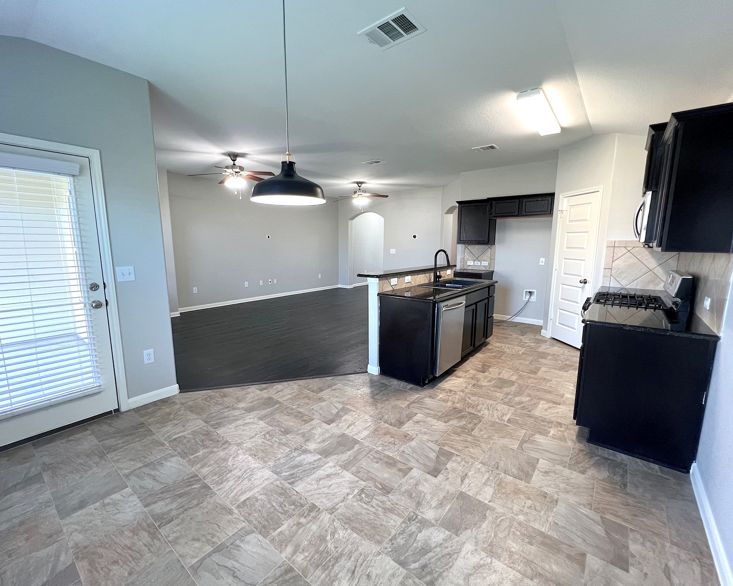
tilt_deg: -10.2
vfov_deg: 88.0
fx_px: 304
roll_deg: -0.7
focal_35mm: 14
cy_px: 296
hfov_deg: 100.7
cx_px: 361
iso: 200
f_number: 1.8
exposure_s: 1/60
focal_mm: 1.57
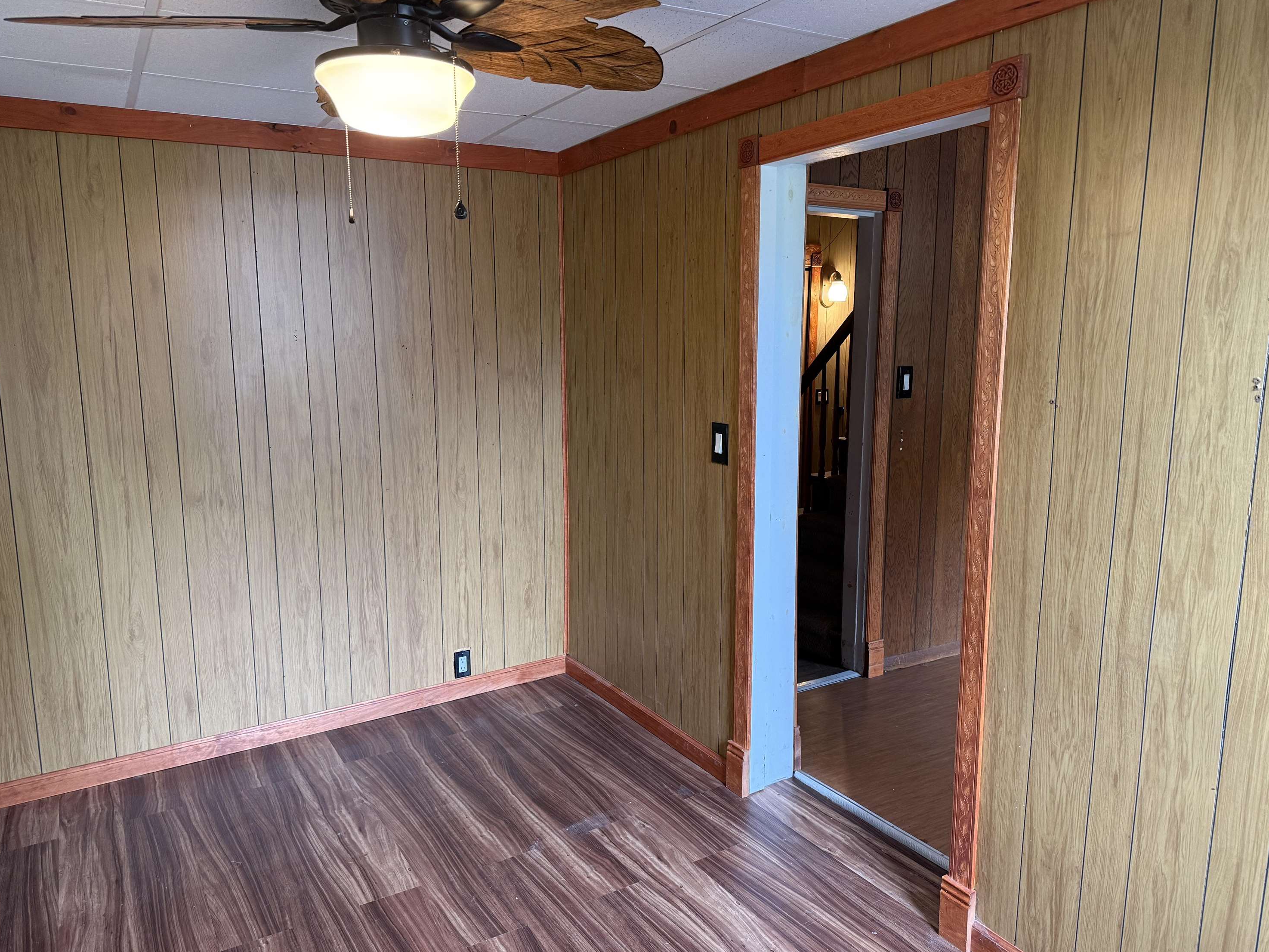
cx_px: 627
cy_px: 486
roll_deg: +0.2
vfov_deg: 54.9
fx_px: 917
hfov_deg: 69.4
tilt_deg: -9.4
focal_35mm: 25
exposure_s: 1/60
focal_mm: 6.76
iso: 250
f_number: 1.78
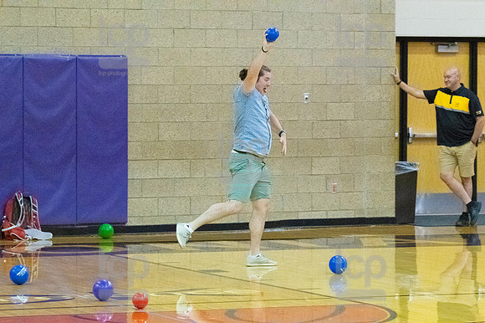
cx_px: 242
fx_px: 2464
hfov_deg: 11.2
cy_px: 162
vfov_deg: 7.5
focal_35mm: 183
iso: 10000
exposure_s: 1/800
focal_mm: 122
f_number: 4.5
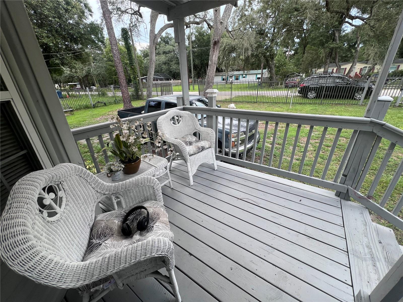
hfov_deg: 106.2
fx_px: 151
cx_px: 202
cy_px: 151
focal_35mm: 13
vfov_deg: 89.9
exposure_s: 1/185
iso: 32
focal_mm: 1.57
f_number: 1.8
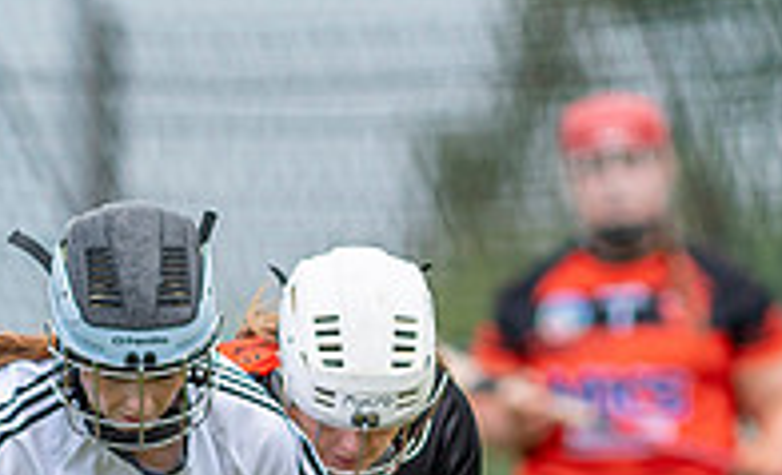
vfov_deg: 0.6
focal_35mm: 2220
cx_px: -105
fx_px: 46937
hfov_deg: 1.0
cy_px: 926
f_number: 2.8
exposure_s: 1/1000
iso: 100
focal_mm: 300
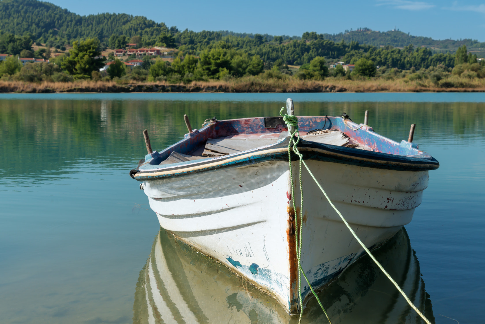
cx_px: 257
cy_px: 165
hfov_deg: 36.2
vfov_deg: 24.6
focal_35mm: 55
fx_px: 741
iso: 100
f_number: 13
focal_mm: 45
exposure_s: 1/250
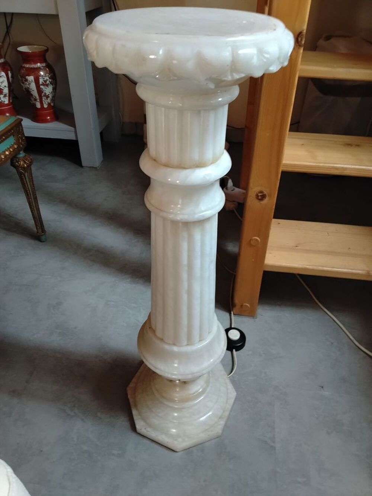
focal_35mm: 27
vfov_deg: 65.3
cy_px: 248
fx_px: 387
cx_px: 186
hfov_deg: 51.4
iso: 1659
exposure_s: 1/33.3
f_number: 1.8
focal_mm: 4.05
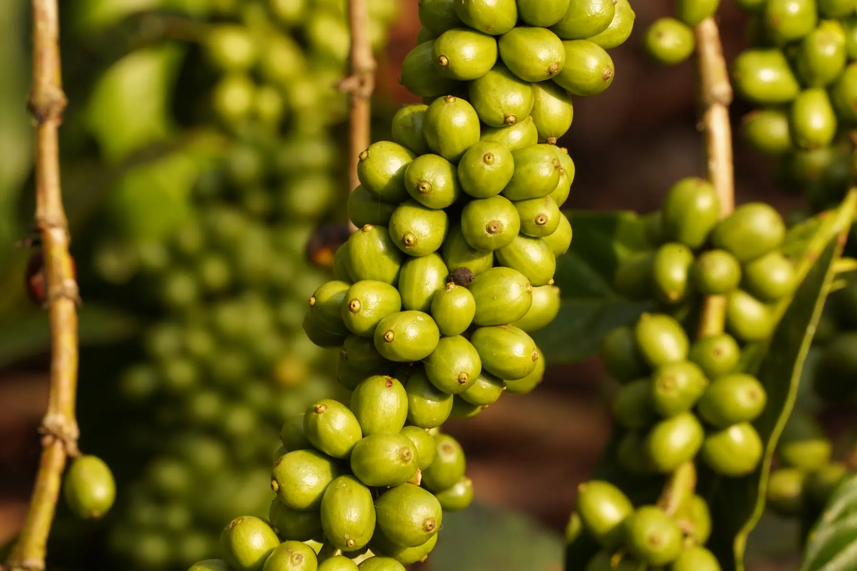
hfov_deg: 5.2
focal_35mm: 400
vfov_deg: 3.4
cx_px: 428
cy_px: 286
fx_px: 9521
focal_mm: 400
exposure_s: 1/100
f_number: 22
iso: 1250
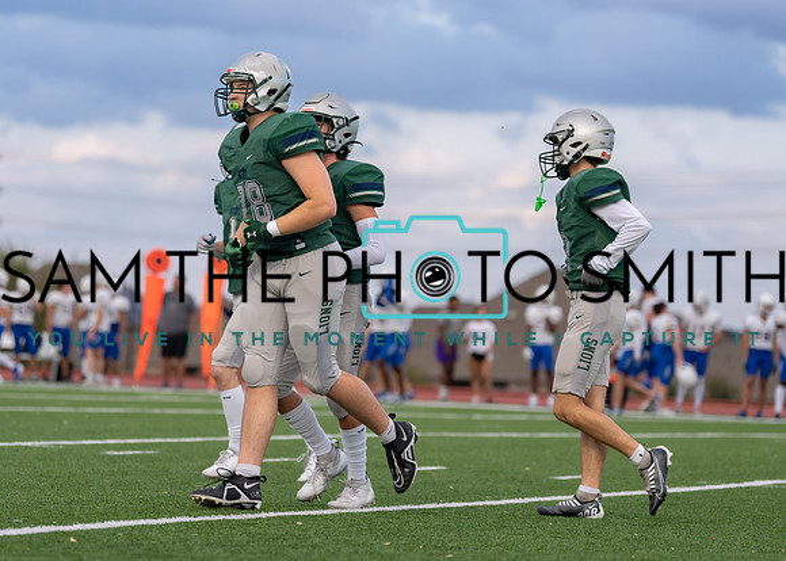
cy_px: 250
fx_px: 3650
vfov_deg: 8.8
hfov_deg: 12.3
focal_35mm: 164
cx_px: 314
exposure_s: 1/1250
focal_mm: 129
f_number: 2.8
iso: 250
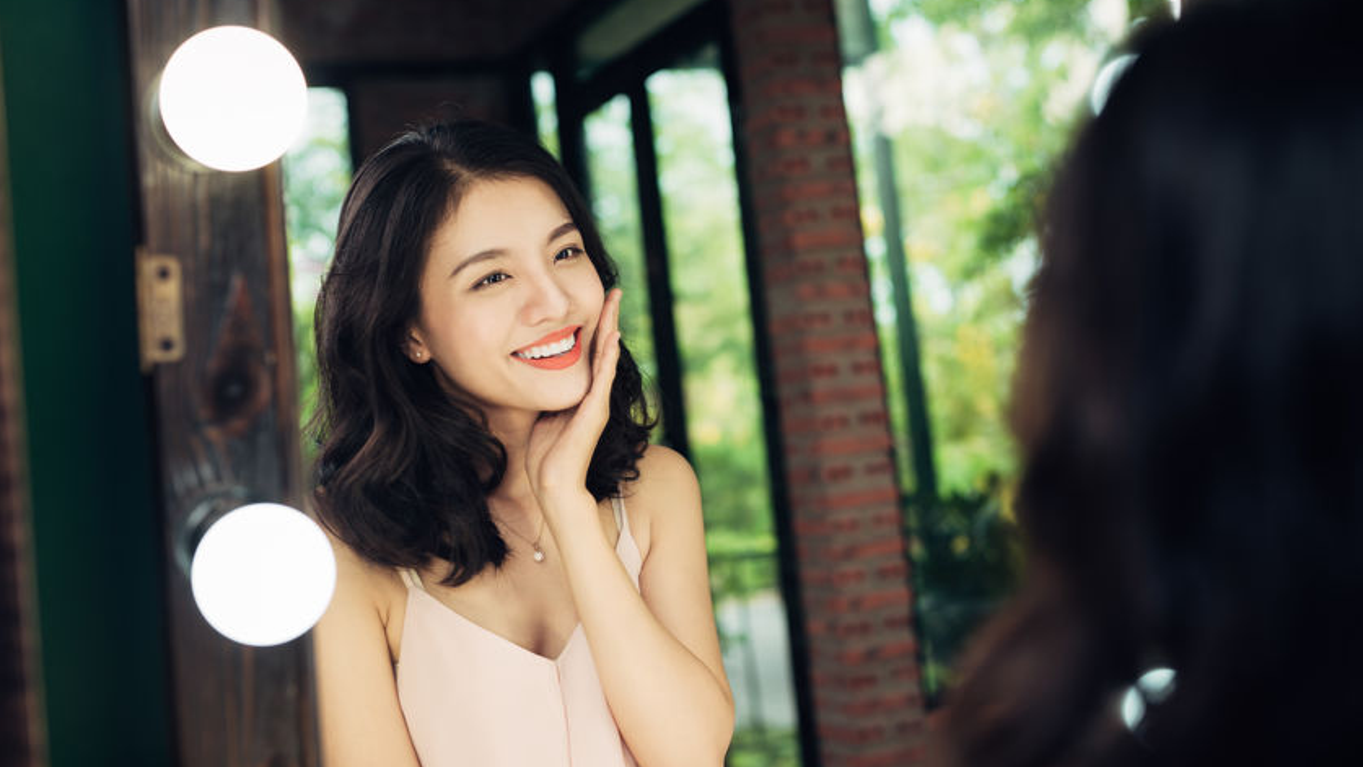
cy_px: 344
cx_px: 677
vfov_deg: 22.6
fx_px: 1916
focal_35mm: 53
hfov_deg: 39.2
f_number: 2.8
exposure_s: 1/125
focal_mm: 50
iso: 200
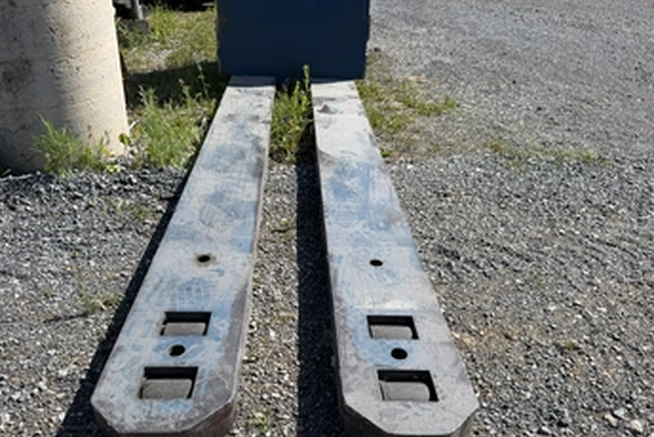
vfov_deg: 44.7
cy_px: 270
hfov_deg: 63.6
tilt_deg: -31.5
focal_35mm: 29
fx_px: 527
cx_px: 312
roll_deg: -2.5
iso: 80
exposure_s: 1/4405
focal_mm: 6.76
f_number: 1.78
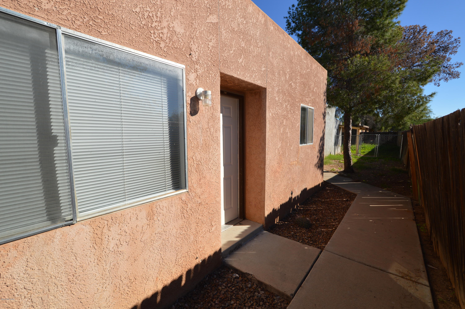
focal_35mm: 15
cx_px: 232
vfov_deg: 77.2
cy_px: 154
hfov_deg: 100.4
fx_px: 194
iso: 100
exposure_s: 1/200
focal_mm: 10
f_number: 9
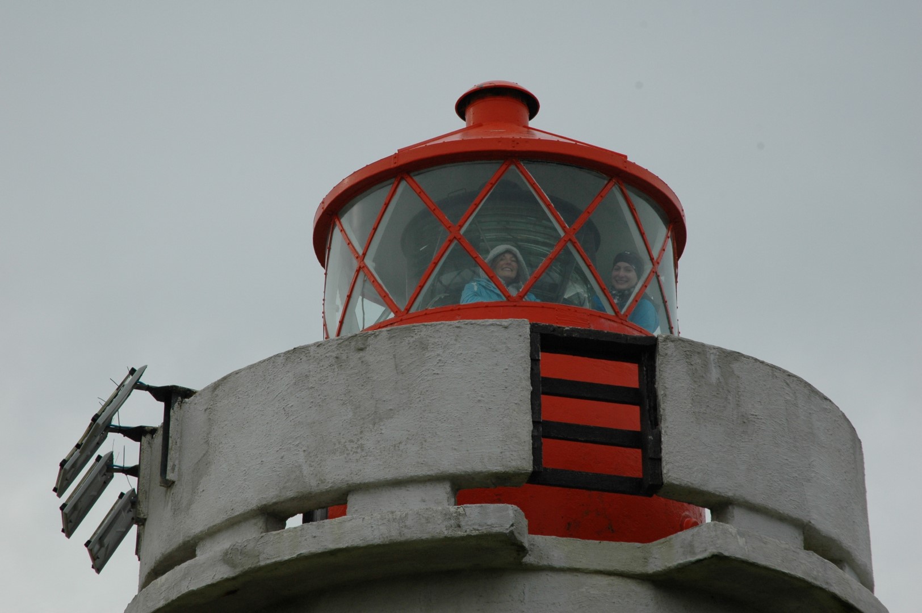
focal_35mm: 105
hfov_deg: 19.5
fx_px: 2687
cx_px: 461
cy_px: 306
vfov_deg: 13.0
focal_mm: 70
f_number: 11
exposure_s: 1/500
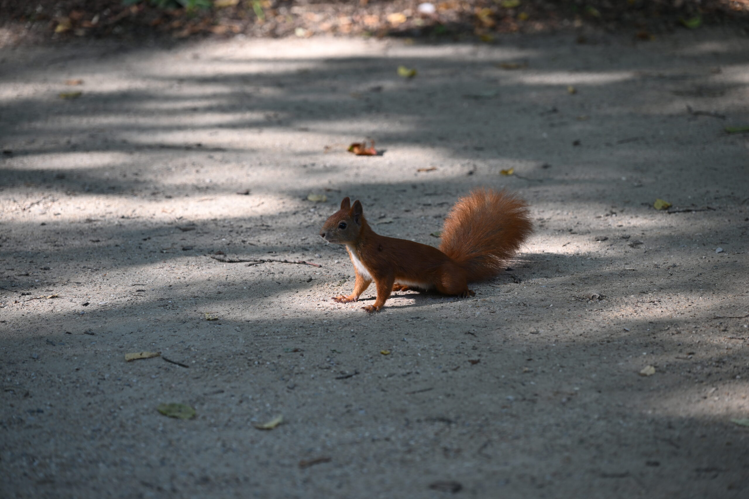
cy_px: 250
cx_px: 374
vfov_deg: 11.4
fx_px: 2497
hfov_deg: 17.1
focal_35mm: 120
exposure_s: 1/125
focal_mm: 120
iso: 125
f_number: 4.5
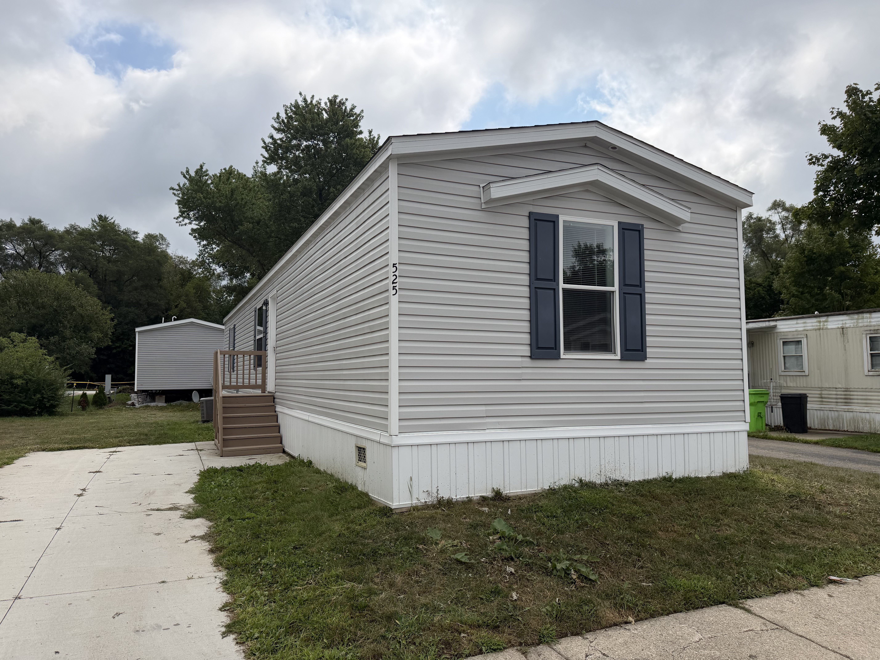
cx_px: 440
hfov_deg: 71.6
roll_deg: +0.4
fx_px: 610
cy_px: 330
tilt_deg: +6.6
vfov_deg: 56.8
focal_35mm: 24
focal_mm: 6.76
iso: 100
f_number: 1.78
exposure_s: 1/6711
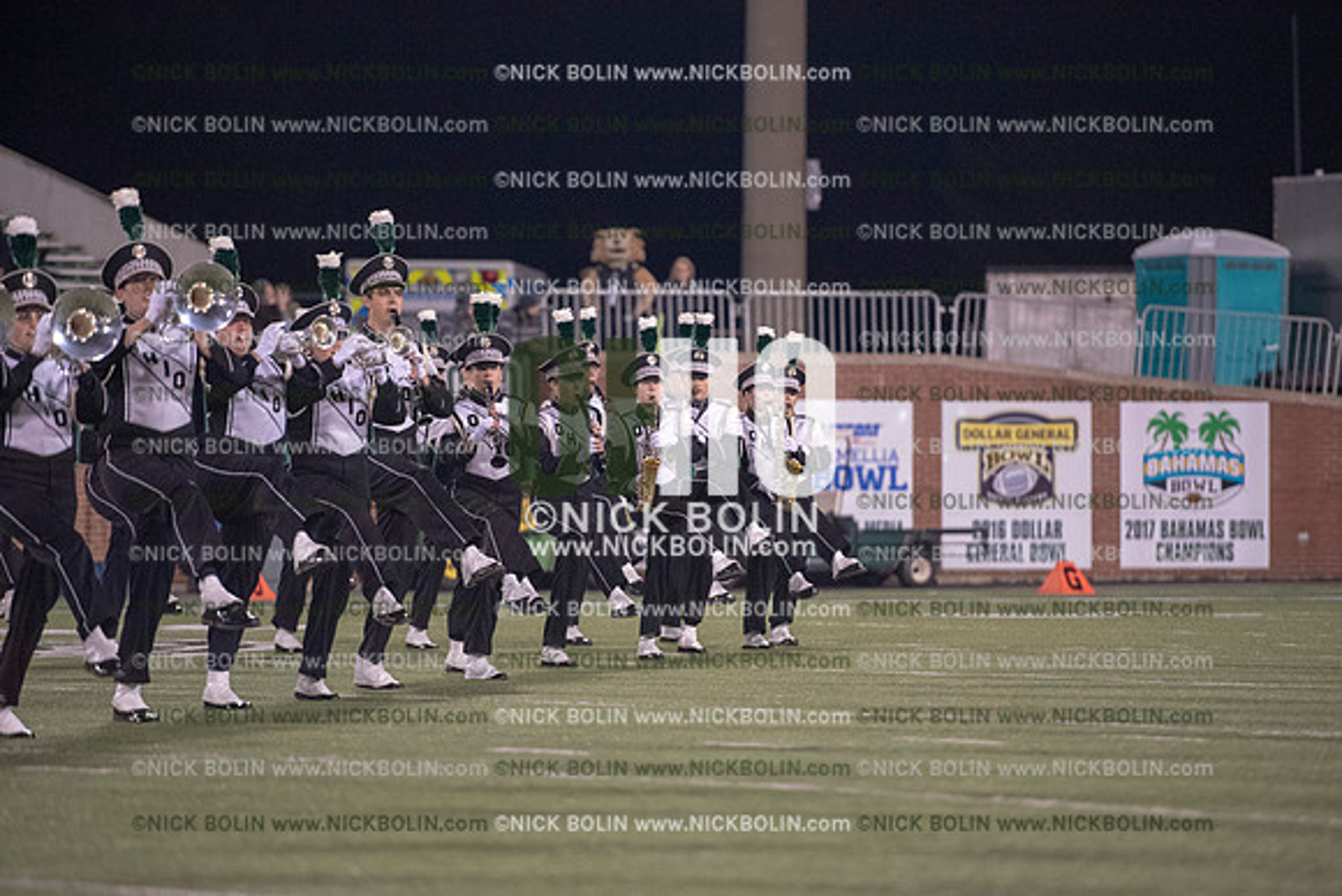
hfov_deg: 10.3
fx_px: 7457
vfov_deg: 6.9
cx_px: 671
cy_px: 448
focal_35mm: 200
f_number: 3.2
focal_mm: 200
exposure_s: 1/1250
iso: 5000
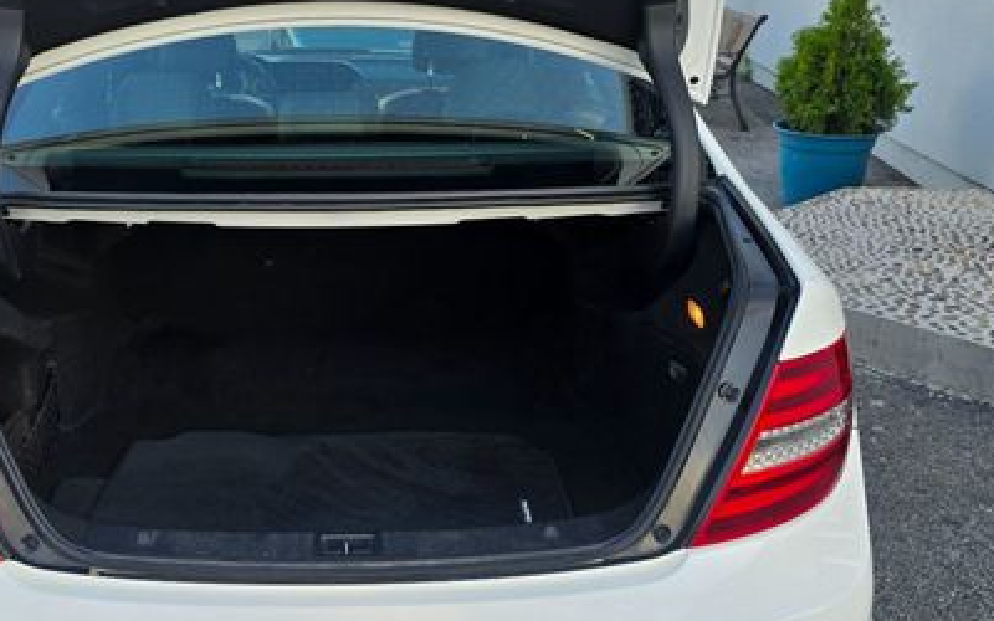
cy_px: 288
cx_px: 335
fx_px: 1056
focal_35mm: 39
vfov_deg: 32.8
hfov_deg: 49.6
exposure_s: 1/180
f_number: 1.7
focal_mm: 6.3
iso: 16
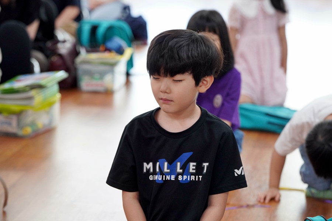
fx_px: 1134
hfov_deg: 16.7
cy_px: 110
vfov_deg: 11.1
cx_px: 166
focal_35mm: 123
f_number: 4
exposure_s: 1/160
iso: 2000
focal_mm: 123
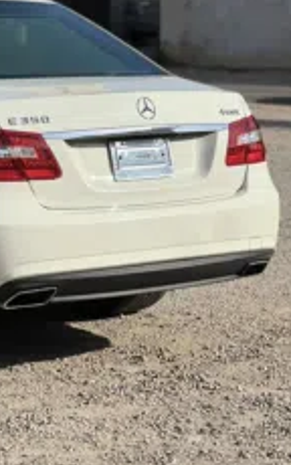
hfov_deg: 9.2
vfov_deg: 14.6
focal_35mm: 142
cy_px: 79
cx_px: -6
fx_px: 1800
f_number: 2.8
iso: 32
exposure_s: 1/1908
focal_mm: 9
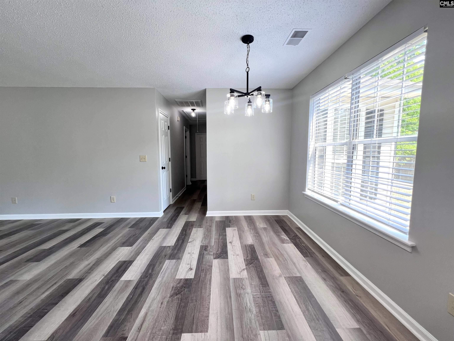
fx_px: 170
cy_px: 170
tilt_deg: -7.2
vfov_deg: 89.9
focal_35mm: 13
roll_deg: +0.2
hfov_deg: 106.2
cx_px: 227
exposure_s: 1/120
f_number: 1.8
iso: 64
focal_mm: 1.57
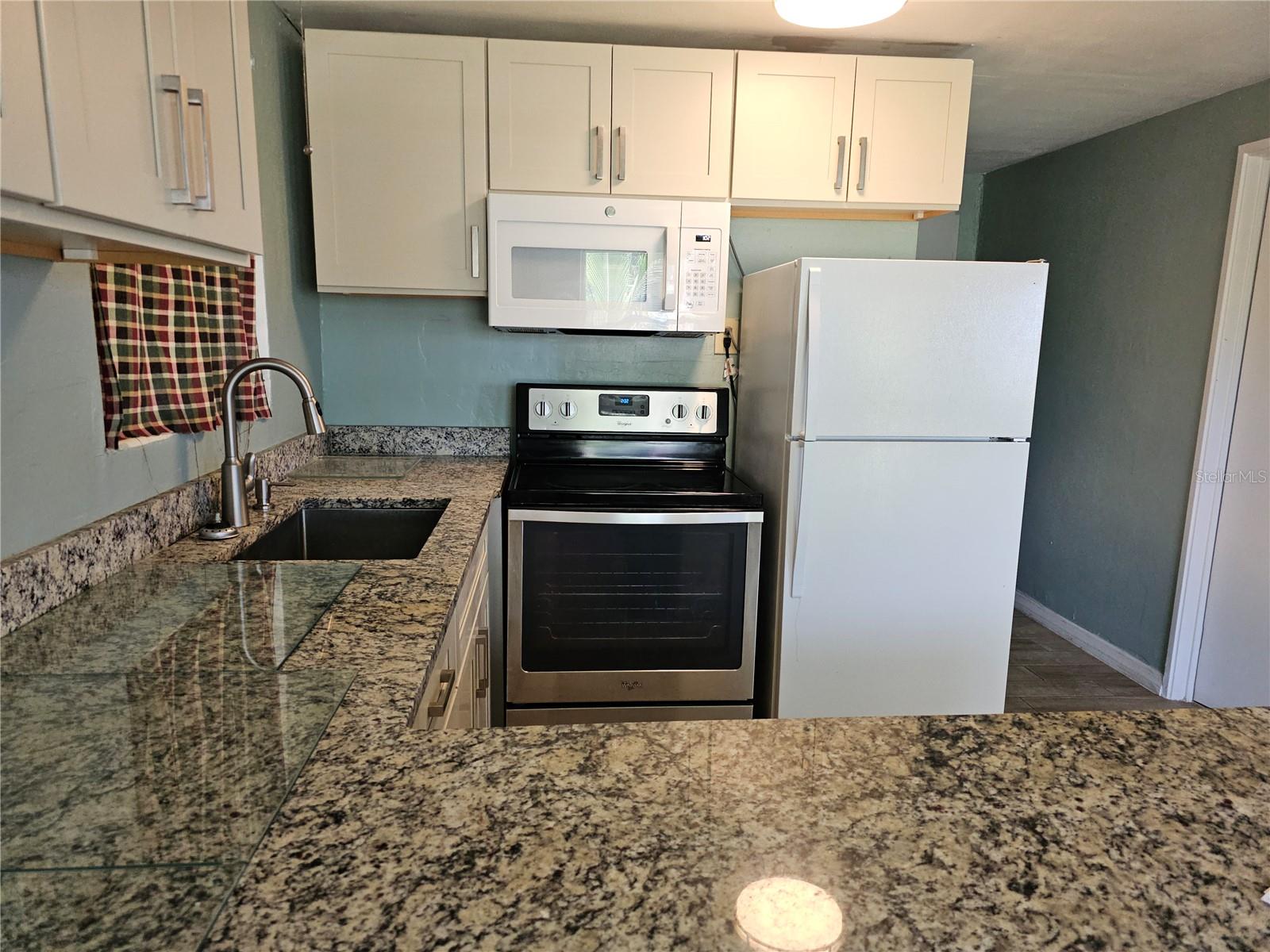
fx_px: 844
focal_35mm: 23
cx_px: 635
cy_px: 476
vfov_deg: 58.9
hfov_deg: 73.9
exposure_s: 1/120
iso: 250
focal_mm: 6.3
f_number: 1.7
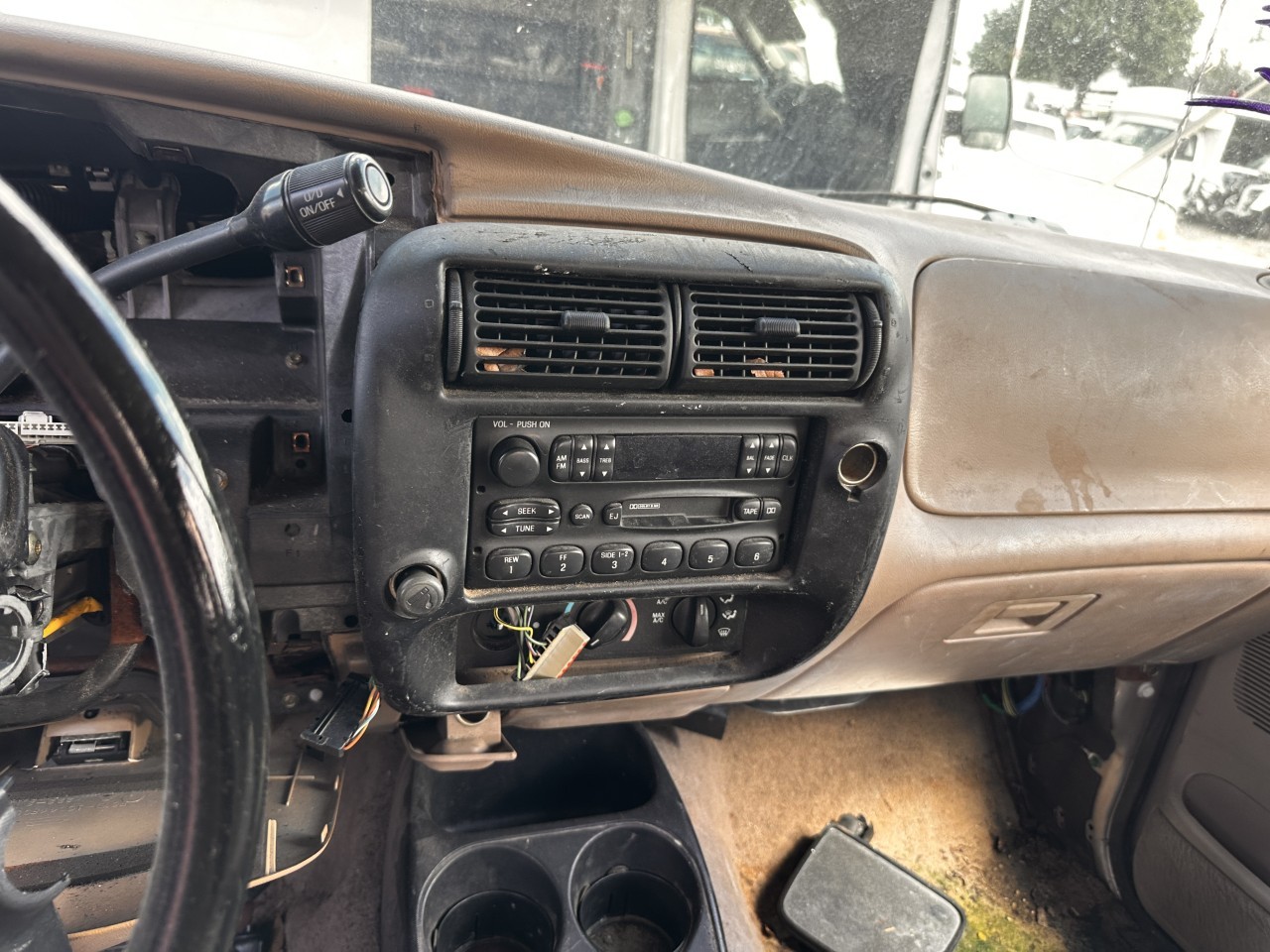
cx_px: 635
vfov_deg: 56.8
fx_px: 881
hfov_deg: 71.6
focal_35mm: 24
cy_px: 476
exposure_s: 1/121
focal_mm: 6.86
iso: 80
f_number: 1.78
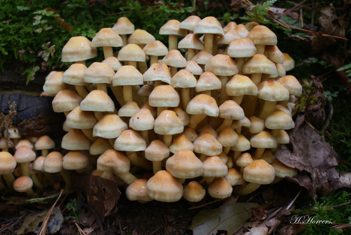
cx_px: 176
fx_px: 512
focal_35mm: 52
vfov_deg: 25.8
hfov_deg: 37.8
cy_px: 118
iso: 250
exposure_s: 1/60
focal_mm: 35
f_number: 5.6
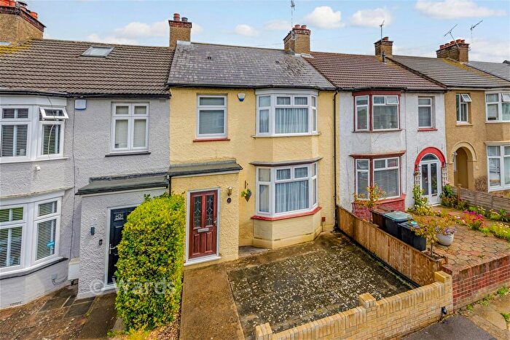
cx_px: 255
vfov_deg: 81.2
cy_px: 170
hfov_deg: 104.2
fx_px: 198
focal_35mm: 14
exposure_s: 1/250
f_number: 8
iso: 100
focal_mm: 14
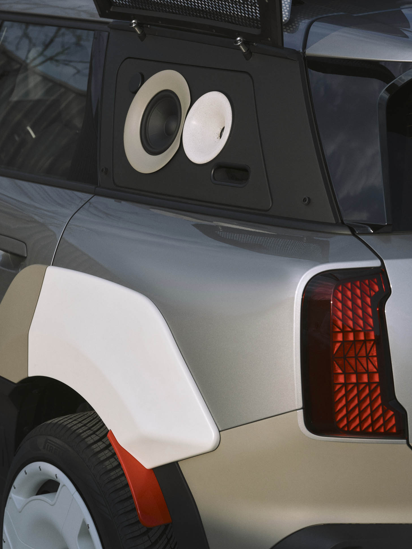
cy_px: 273
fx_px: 1539
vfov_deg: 20.2
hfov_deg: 15.2
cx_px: 209
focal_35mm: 97
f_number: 7.1
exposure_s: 1/800
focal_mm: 110
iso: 640
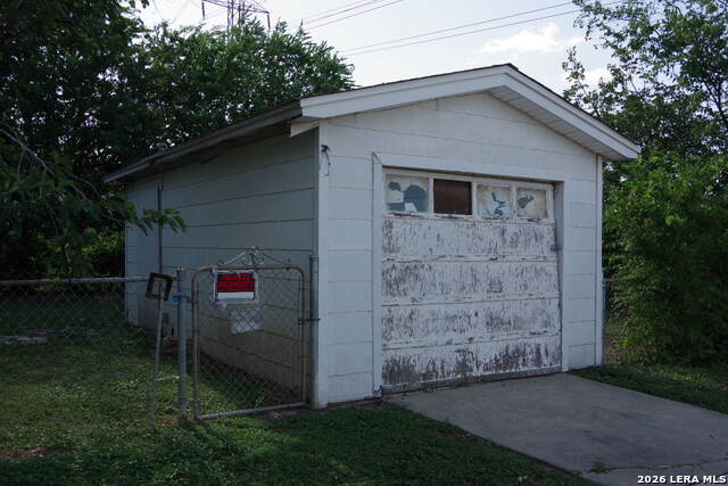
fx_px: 627
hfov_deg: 60.3
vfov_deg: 42.3
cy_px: 243
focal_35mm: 31
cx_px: 364
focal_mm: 21
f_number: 5
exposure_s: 1/400
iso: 200
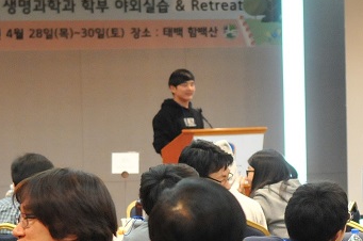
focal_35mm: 176
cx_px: 336
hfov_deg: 11.6
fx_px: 1771
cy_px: 220
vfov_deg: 7.7
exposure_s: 1/100
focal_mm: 40
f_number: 2.8
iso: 1600
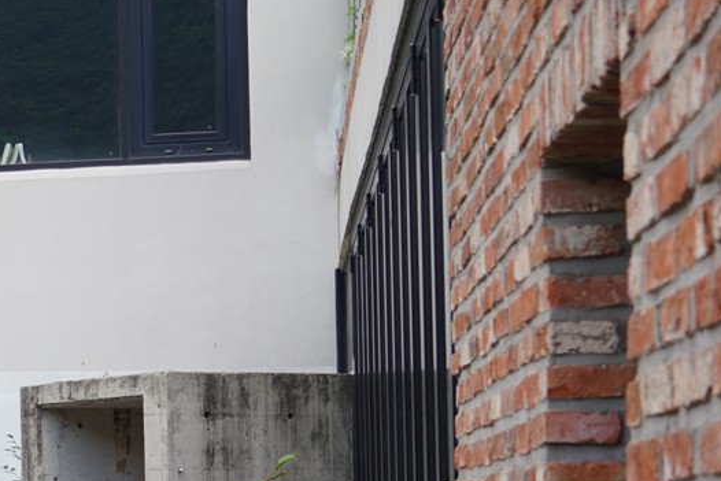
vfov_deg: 10.3
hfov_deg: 14.2
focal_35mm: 133
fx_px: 2664
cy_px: 402
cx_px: -413
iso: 100
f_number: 6.3
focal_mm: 35
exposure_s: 1/100
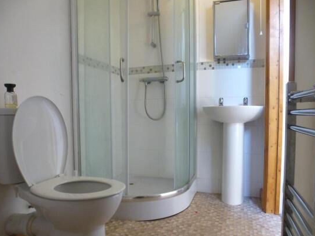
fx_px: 236
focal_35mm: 26
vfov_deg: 53.0
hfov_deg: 67.3
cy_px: 124
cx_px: 155
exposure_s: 1/13
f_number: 3.3
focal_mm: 4.3
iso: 400
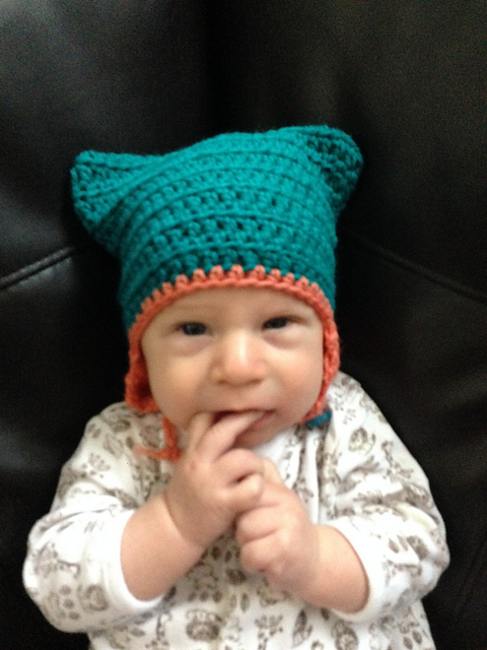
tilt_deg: -41.1
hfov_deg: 42.9
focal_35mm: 33
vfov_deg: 55.4
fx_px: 619
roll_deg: +6.3
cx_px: 244
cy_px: 325
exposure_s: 1/15
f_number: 2.4
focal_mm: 4.12
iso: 500
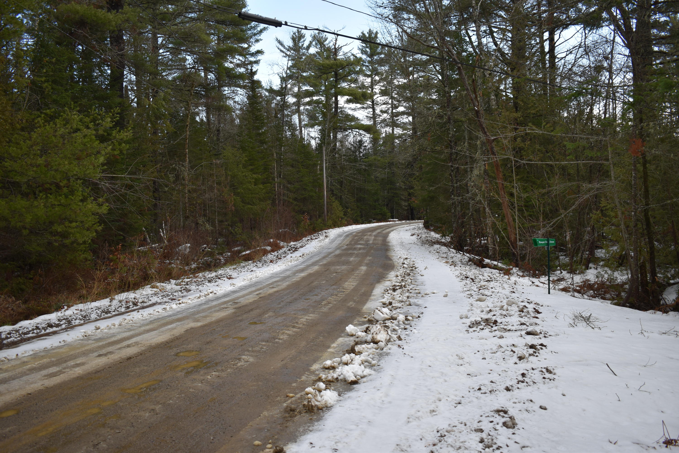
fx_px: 622
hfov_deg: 57.2
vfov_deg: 40.0
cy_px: 226
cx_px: 340
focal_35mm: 33
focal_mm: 22
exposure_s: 1/200
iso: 100
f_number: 5
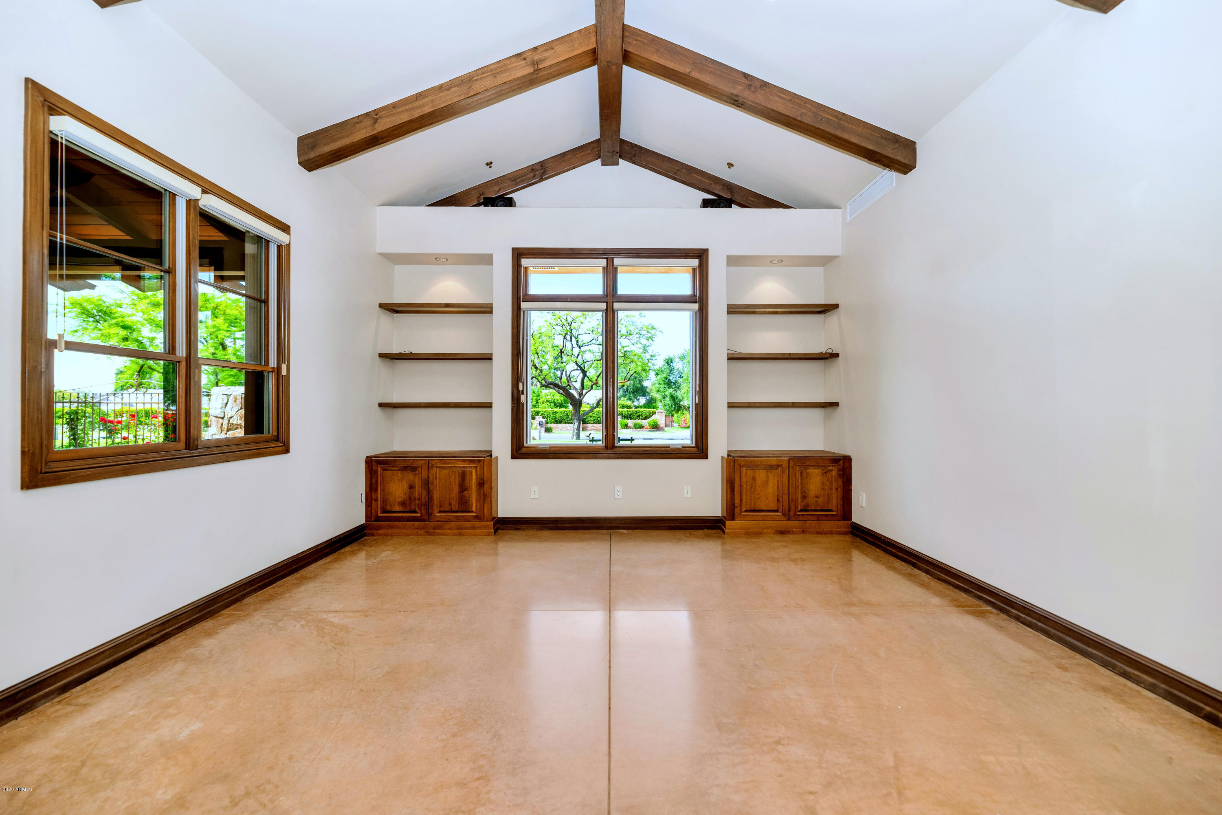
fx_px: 475
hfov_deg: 104.3
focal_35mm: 14
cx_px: 611
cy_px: 408
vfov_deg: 81.2
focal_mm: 14
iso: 320
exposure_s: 1/125
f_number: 4
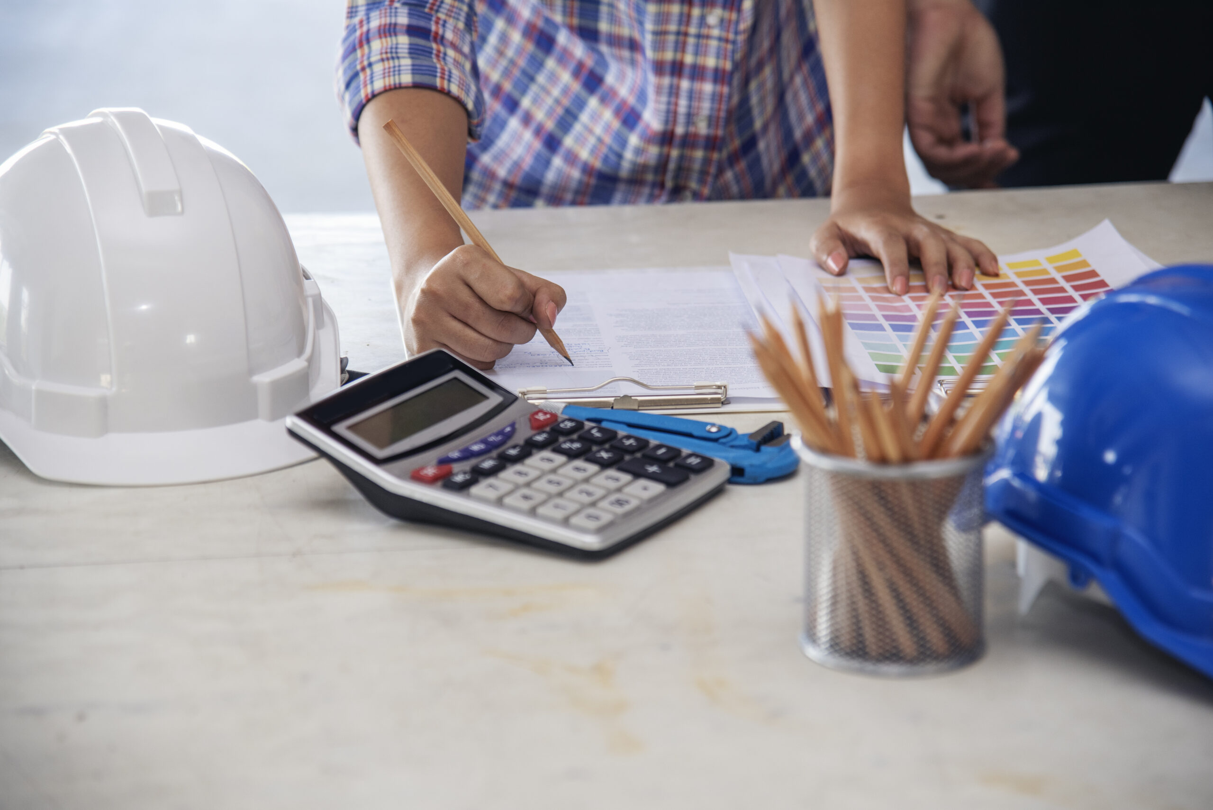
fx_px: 4045
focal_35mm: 120
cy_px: 405
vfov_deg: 11.4
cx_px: 606
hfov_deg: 17.1
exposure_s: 1/200
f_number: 4.5
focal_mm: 120
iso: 320
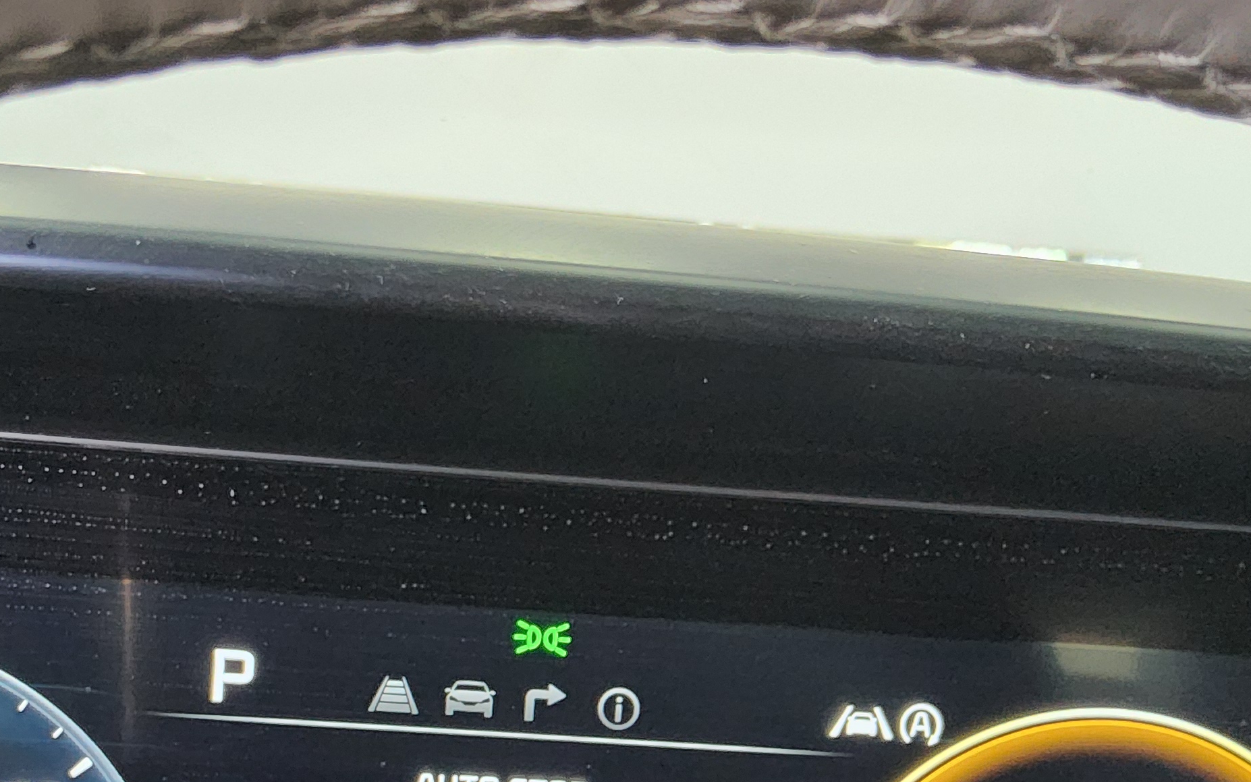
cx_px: 524
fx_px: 2012
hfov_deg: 34.5
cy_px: 688
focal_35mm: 59
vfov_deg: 21.6
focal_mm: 3.08
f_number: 2
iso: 640
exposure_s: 1/120
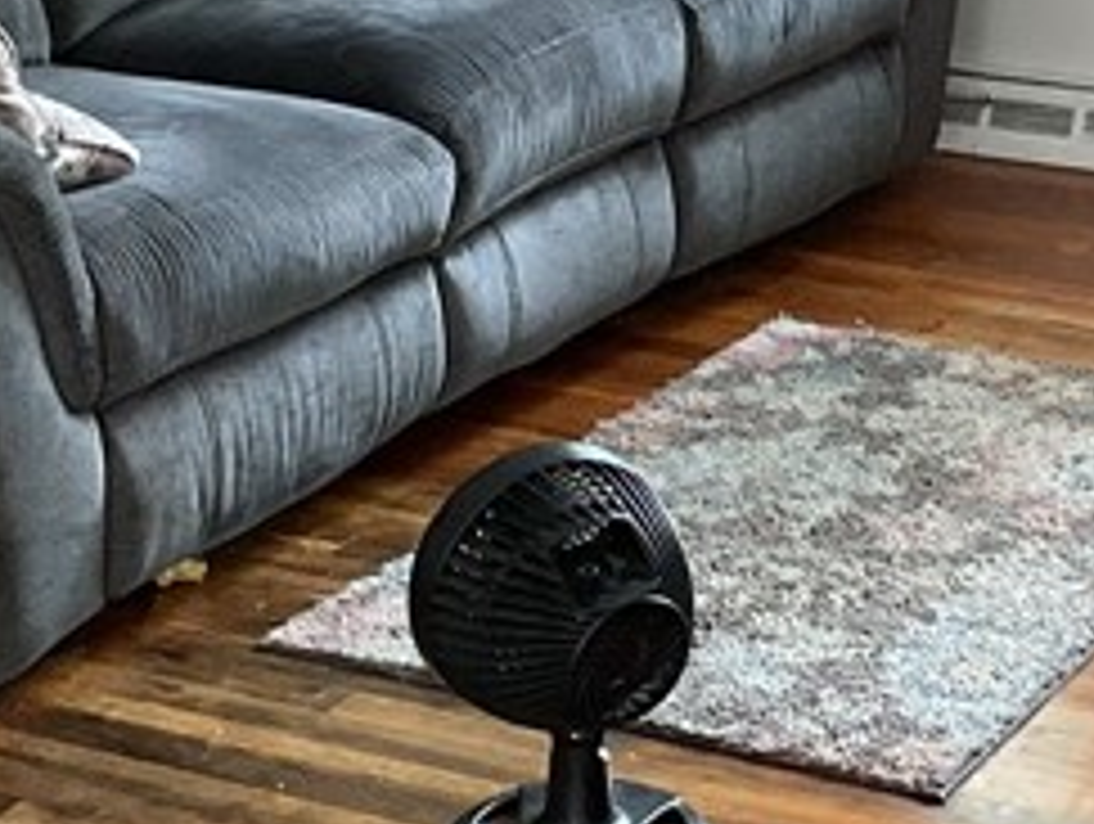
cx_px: 707
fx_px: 3861
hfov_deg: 16.1
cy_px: -144
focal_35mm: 122
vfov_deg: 11.9
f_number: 1.8
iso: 125
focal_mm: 3
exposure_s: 1/60
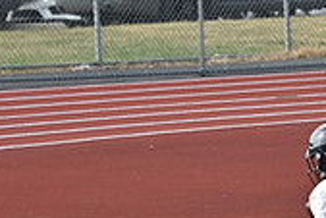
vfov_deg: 2.0
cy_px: 232
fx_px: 6272
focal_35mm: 692
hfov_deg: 3.0
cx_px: 502
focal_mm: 135
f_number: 5.6
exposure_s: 1/800
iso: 250
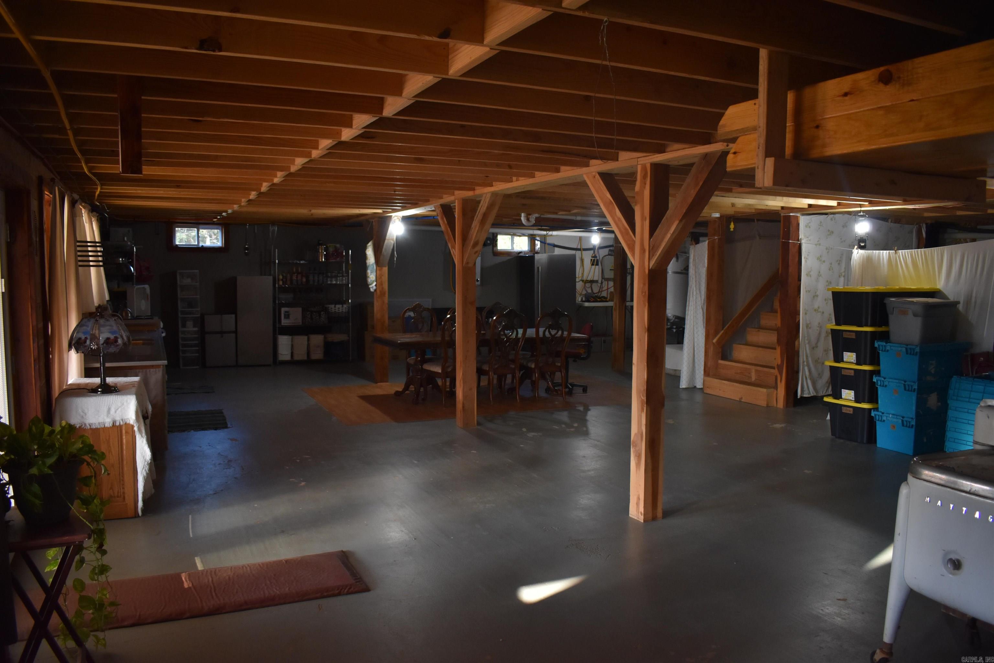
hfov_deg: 67.4
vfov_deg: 47.9
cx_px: 497
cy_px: 332
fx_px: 745
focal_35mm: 27
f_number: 3.5
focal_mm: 18
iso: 1000
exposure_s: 1/125
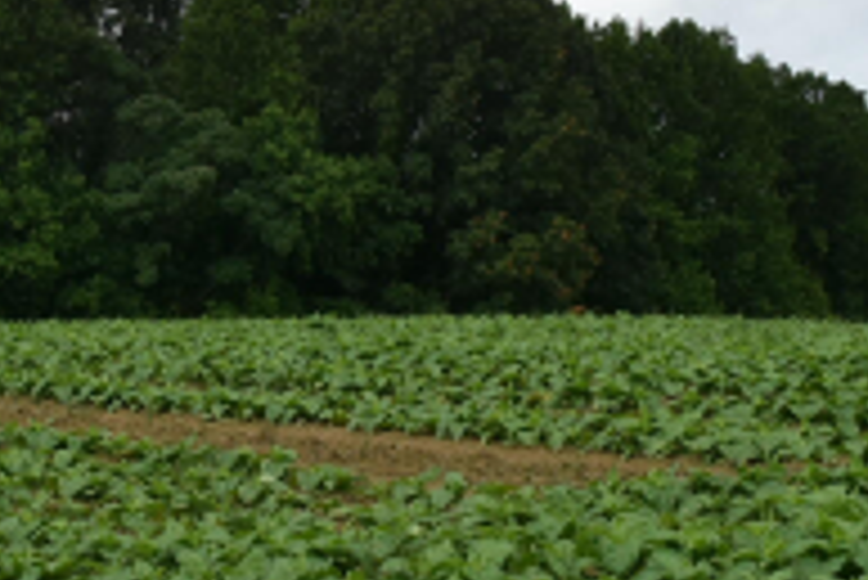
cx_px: 117
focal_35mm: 116
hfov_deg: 17.4
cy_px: 306
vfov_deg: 11.8
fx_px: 2799
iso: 250
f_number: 10
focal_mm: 20
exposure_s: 1/400
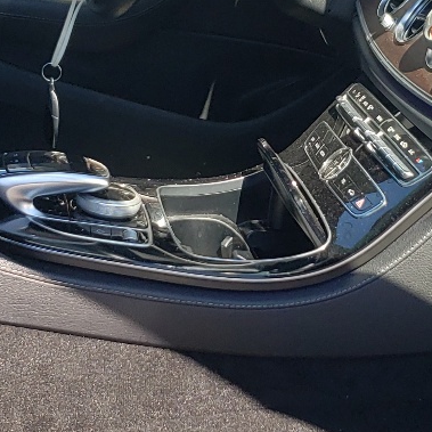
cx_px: 278
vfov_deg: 17.9
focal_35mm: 97
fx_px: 1370
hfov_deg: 17.9
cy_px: 154
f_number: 1.5
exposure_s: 1/588
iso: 50
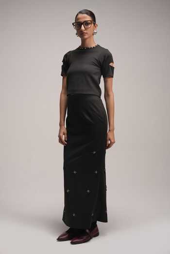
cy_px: 127
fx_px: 311
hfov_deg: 30.6
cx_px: 85
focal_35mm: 44
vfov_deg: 44.6
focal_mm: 43.9
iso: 800
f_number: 4.5
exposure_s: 1/160
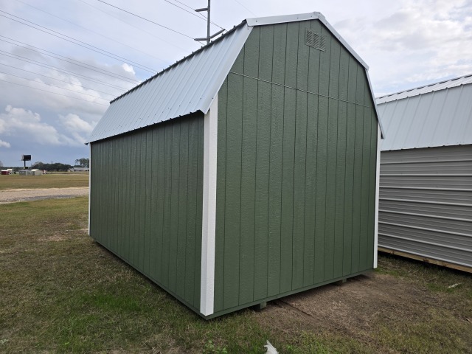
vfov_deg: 58.9
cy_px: 177
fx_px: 314
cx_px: 236
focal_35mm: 23
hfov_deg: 73.9
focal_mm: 6.3
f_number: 1.7
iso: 80
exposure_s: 1/3717
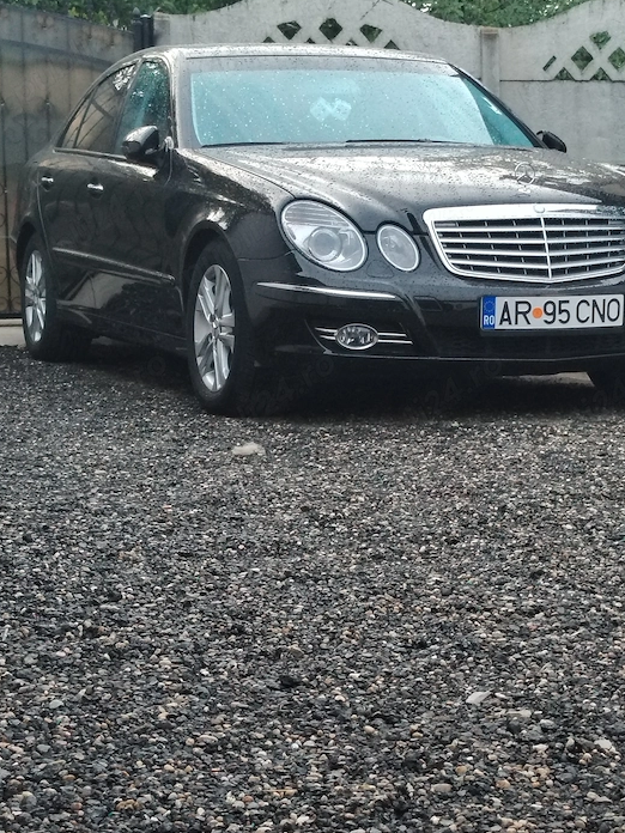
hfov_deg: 17.4
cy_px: 451
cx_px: 341
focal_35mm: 85
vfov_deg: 23.0
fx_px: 2046
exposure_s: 1/25
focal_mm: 5.25
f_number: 1.75
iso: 653
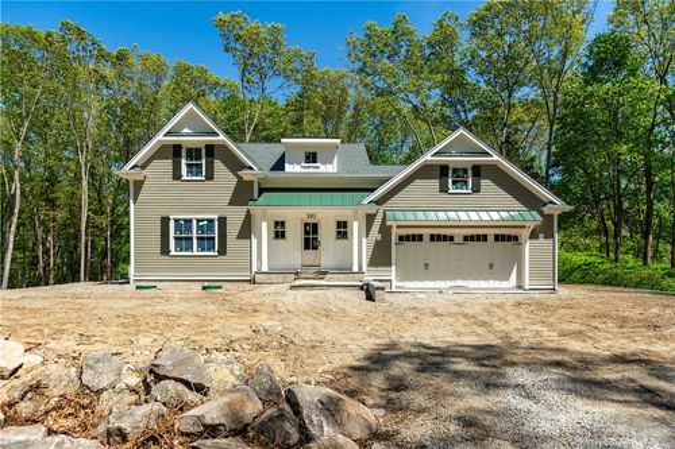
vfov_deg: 61.9
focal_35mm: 20
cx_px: 338
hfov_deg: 84.0
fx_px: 375
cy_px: 224
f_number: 6.3
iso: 100
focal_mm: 20
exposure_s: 1/320
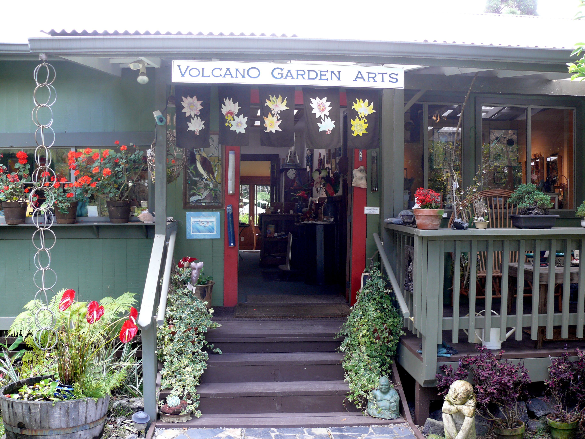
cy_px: 220
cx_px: 292
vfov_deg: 40.7
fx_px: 591
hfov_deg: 52.6
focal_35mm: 35
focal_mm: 7.4
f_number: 2.8
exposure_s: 1/80
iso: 100
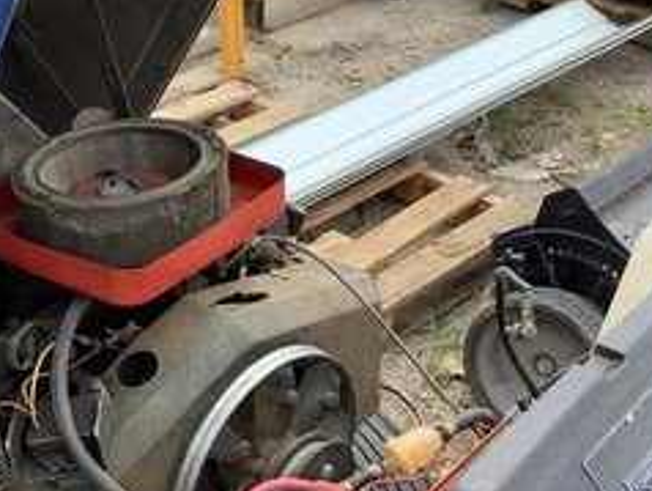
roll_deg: +1.5
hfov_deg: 36.2
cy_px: 387
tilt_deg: -41.6
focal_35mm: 52
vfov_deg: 27.6
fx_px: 980
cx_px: 186
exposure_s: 1/282
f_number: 2.4
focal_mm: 3.3
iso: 25
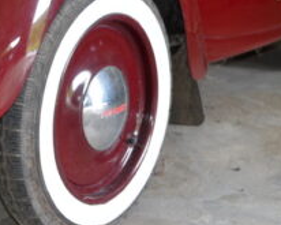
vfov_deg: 13.6
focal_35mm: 110
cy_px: -67
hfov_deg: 17.2
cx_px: 10
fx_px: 912
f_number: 3.8
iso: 400
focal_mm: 23
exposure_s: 1/60
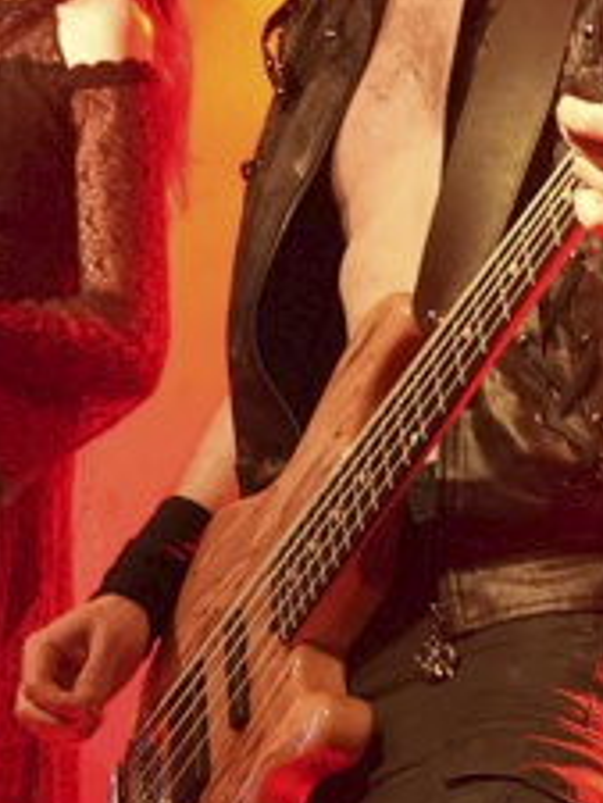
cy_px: -175
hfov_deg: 9.0
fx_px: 3841
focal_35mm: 166
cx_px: 364
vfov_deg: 11.7
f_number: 2.8
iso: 5000
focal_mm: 32.3
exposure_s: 1/40
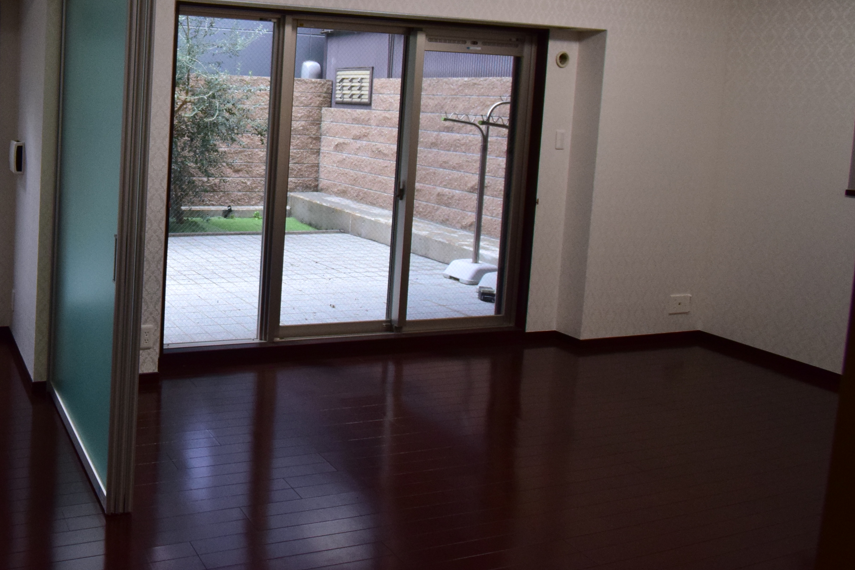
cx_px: 93
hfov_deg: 56.8
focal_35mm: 28
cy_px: 124
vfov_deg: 44.4
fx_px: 665
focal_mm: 10
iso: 800
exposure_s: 1/250
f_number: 4.8
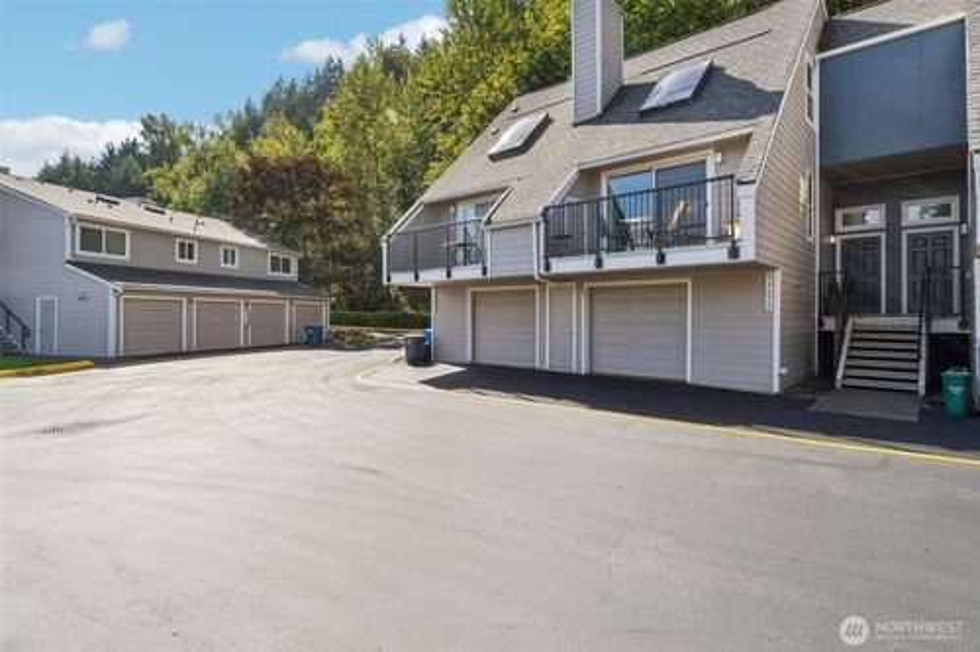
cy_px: 326
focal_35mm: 20
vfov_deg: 63.2
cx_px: 490
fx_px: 531
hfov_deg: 85.4
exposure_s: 1/160
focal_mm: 13
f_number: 10
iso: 250
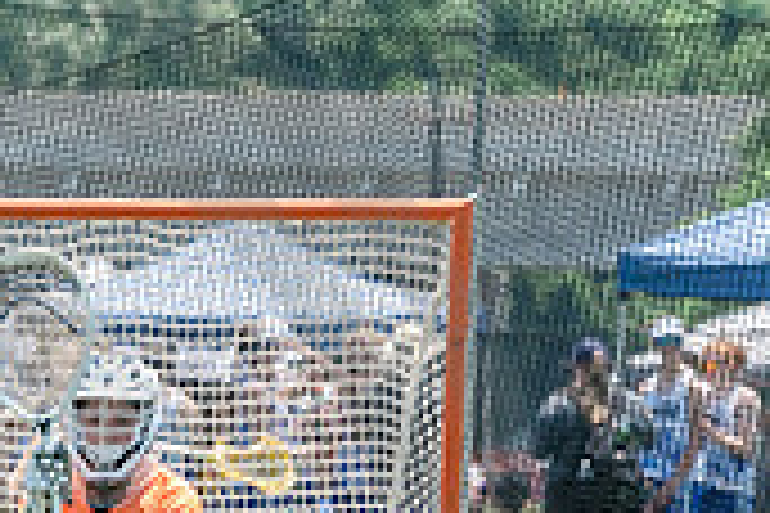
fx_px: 26884
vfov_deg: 1.1
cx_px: -82
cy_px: 748
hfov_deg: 1.6
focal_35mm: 1257
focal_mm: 200
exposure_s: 1/1600
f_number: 5
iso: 400
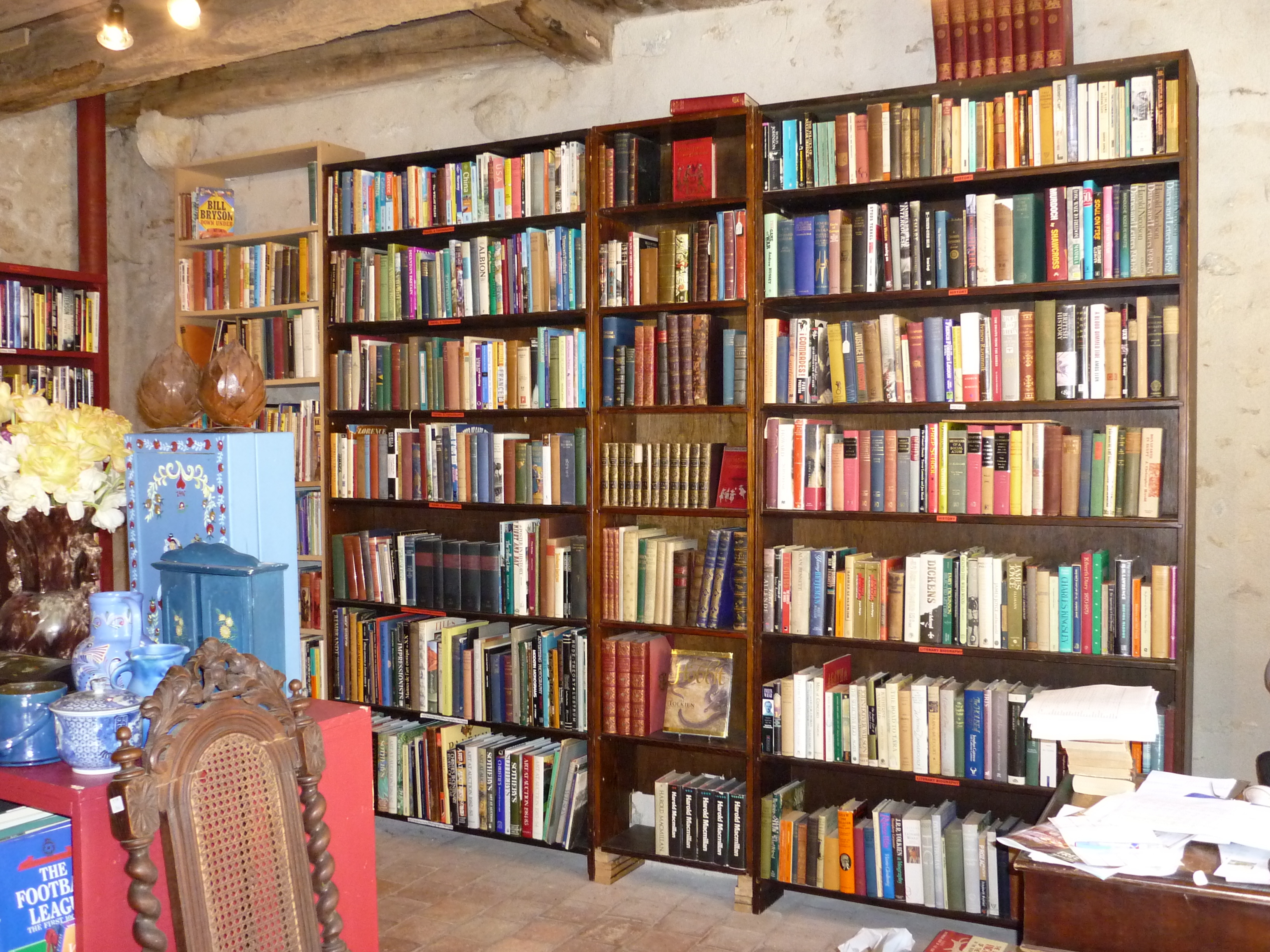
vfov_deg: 42.9
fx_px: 1211
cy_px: 476
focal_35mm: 33
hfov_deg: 55.4
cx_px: 635
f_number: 2.8
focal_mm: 5.5
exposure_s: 1/30
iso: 400
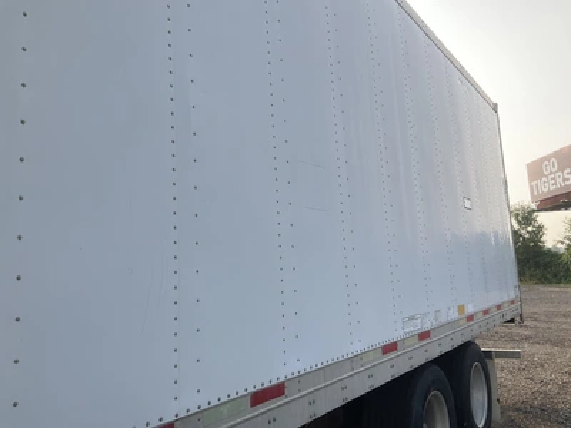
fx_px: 478
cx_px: 286
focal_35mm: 29
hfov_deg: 61.7
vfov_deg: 48.2
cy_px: 214
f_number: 1.8
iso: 25
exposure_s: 1/709
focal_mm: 3
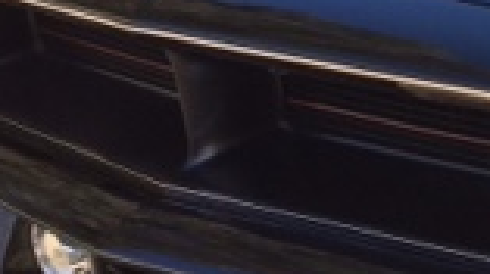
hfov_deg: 15.0
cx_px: 818
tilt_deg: -8.3
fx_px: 1675
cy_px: -137
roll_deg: -0.3
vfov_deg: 9.1
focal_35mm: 129
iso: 32
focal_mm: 4.15
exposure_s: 1/774
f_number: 2.2
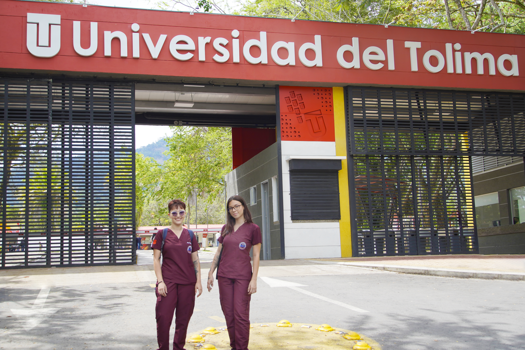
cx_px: 262
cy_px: 175
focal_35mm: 45
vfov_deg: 29.9
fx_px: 656
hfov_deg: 43.6
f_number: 4.5
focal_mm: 30
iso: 100
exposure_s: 1/320
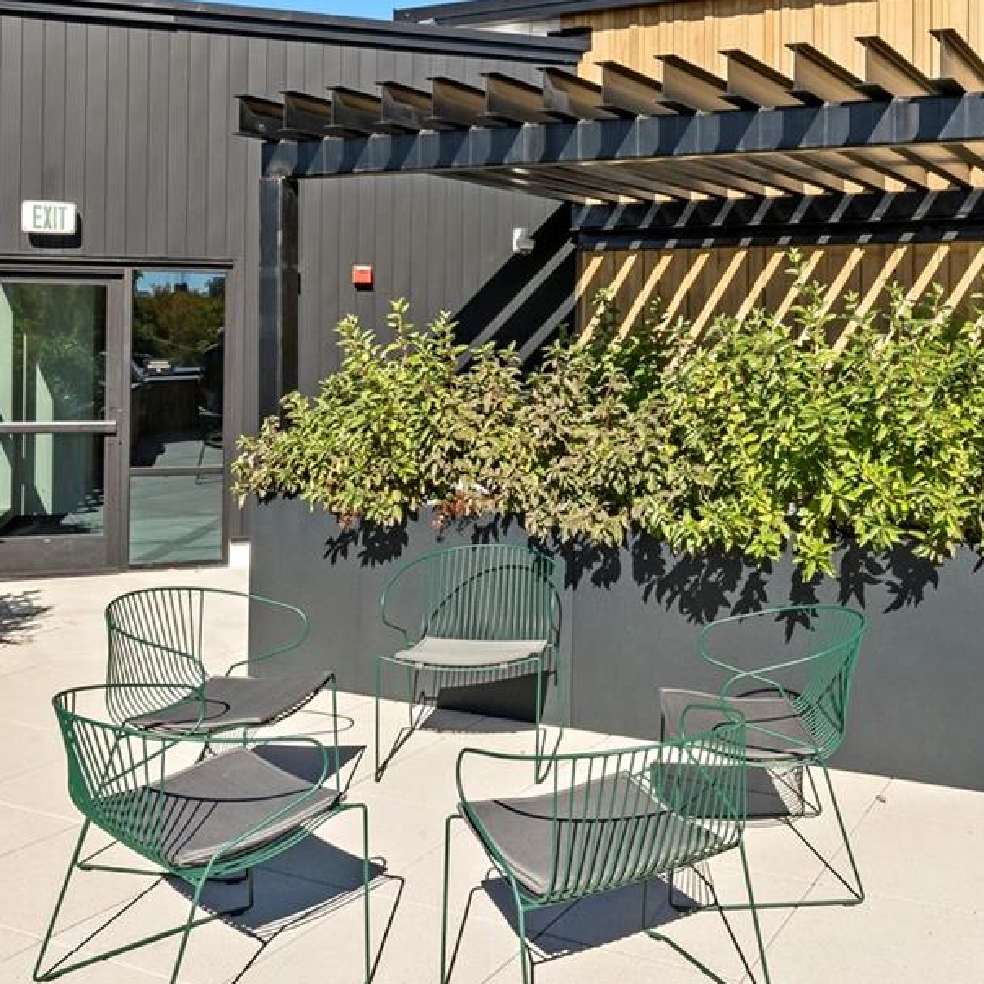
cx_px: 715
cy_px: 323
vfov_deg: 45.3
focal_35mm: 36
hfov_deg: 44.8
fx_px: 1158
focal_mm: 16
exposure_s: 1/320
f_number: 14
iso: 200
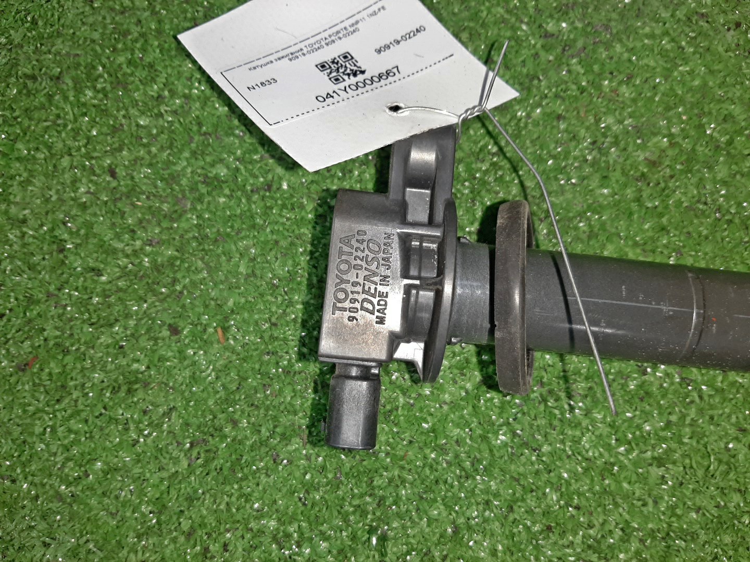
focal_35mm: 26
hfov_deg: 67.3
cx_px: 375
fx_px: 563
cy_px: 281
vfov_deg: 53.1
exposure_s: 1/50
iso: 75
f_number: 1.7
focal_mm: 3.93
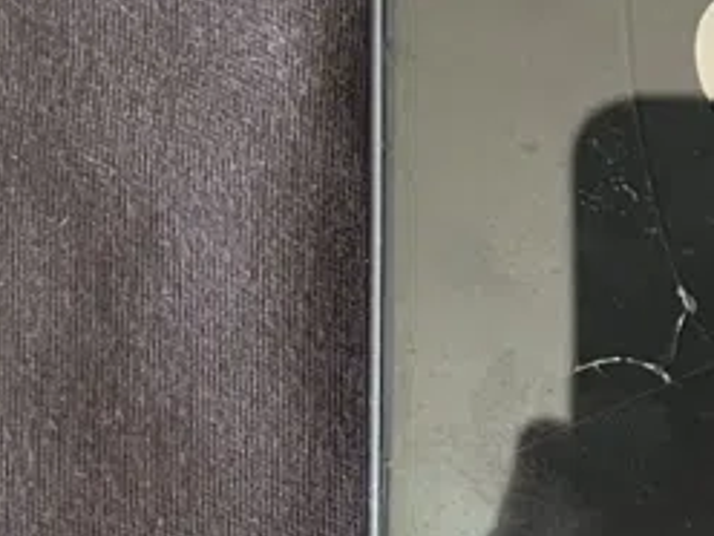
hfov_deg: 26.0
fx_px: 1382
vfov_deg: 21.9
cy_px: 308
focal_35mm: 67
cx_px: 844
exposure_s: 1/25
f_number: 1.5
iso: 500
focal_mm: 5.7
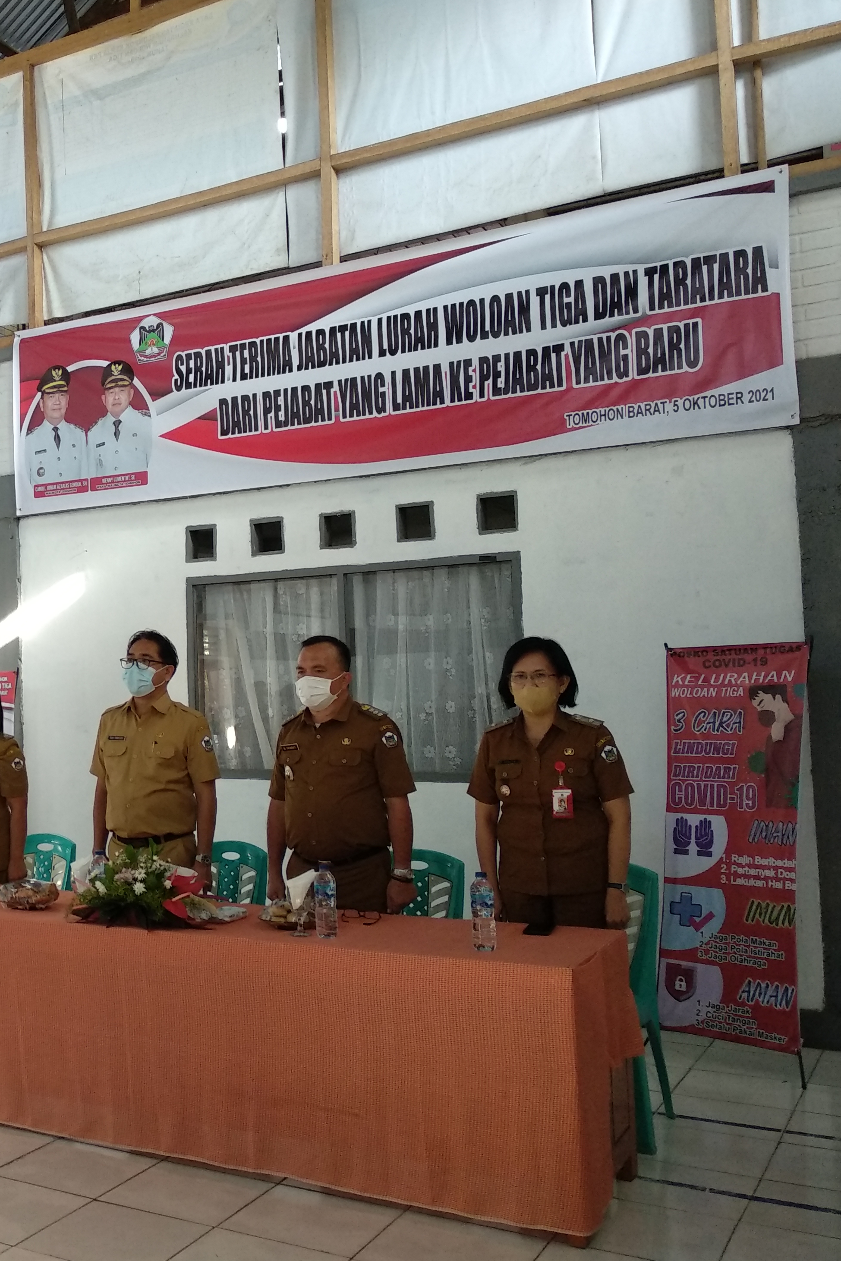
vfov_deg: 51.9
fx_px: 1296
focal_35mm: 37
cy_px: 626
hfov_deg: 33.8
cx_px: 69
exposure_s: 1/34
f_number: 2.2
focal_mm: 3.81
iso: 400
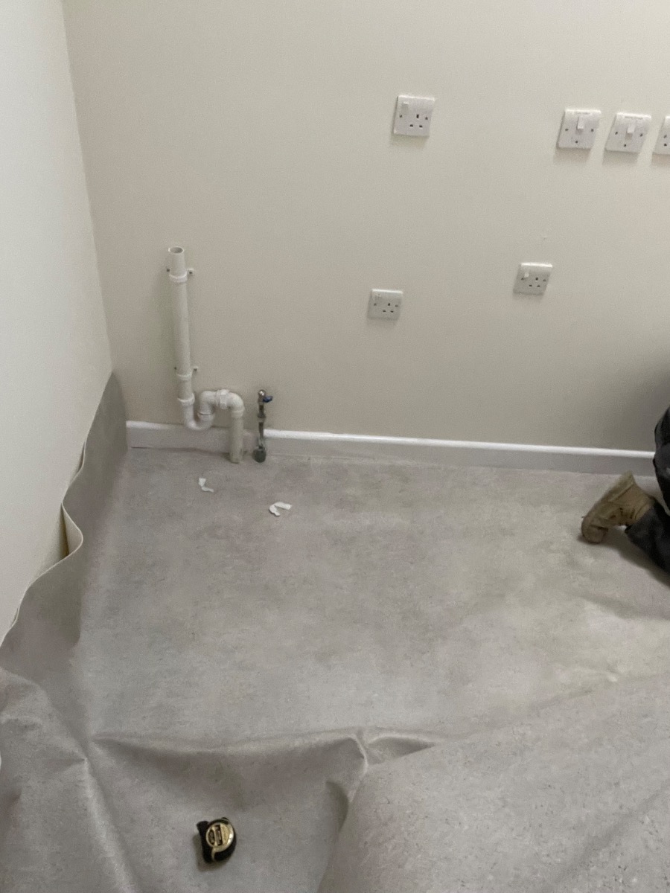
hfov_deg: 46.8
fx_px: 774
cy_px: 446
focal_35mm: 30
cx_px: 335
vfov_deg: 60.0
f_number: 2.2
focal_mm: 2.71
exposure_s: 1/60
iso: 250
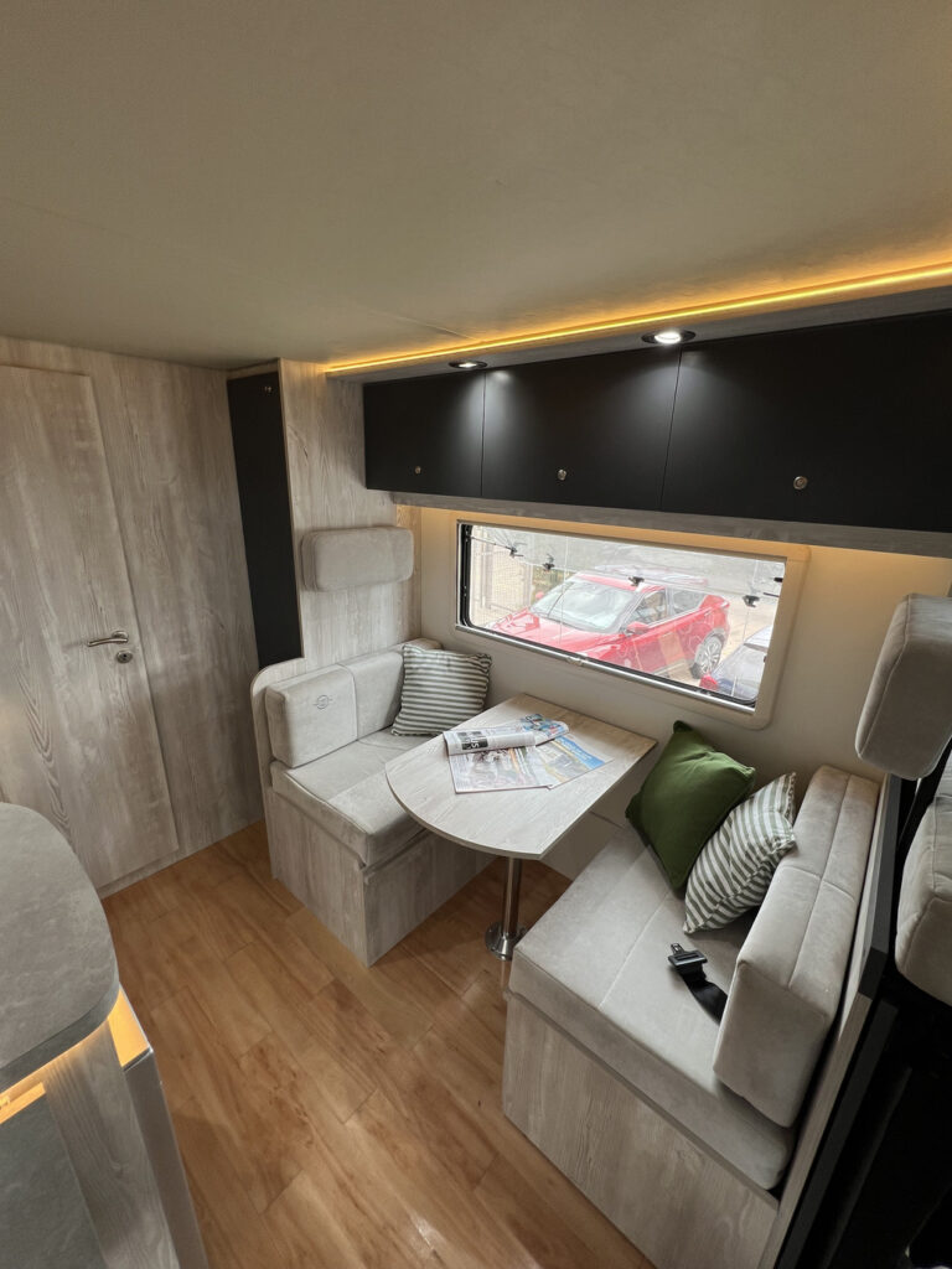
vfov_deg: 106.2
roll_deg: -1.0
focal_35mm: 13
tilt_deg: -18.8
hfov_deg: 89.9
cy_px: 634
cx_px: 476
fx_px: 477
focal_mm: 1.57
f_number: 1.8
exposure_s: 1/137
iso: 32
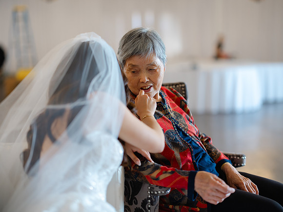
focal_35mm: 65
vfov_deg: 22.5
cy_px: 106
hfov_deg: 29.7
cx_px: 142
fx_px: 533
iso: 640
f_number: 1.7
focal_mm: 80
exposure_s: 1/200
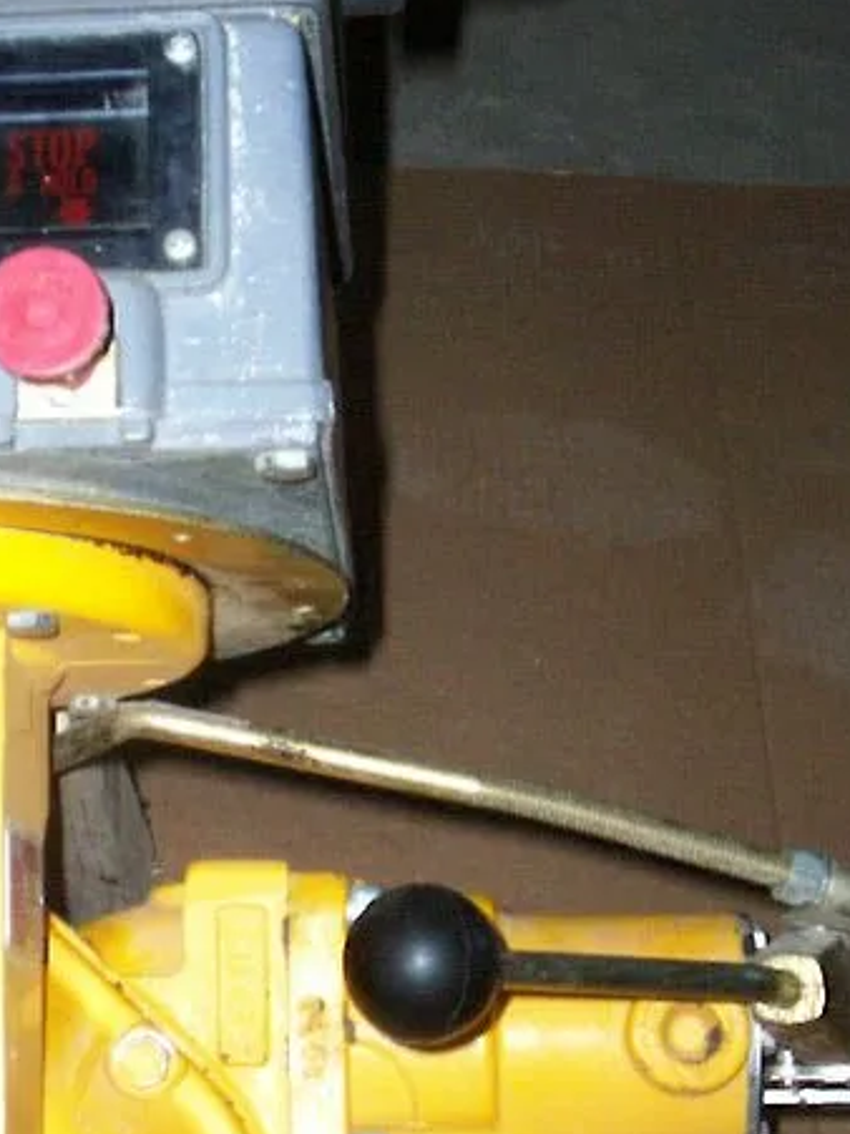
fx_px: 3177
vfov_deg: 20.1
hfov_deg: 15.0
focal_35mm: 97
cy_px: 820
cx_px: 10
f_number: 4.5
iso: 140
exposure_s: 1/64
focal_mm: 5.9
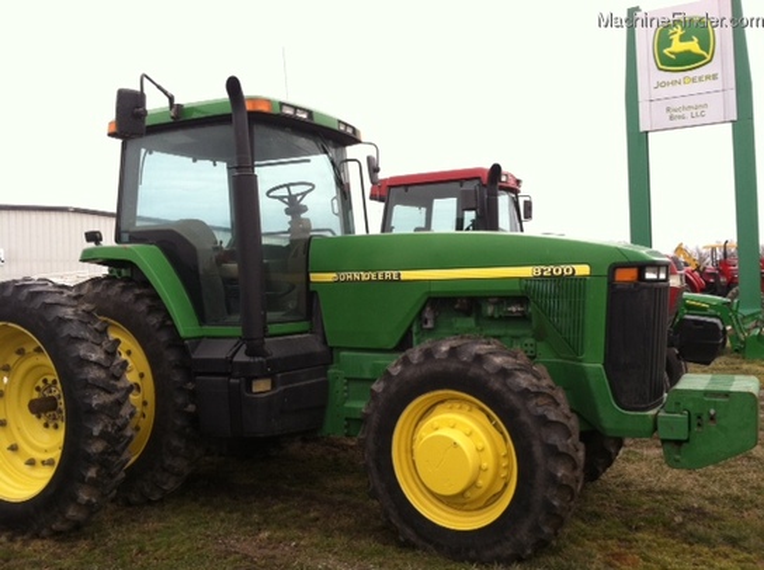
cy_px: 285
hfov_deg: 52.7
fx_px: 771
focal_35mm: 35
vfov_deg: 40.6
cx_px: 382
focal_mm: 3.85
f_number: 2.8
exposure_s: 1/182
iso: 80
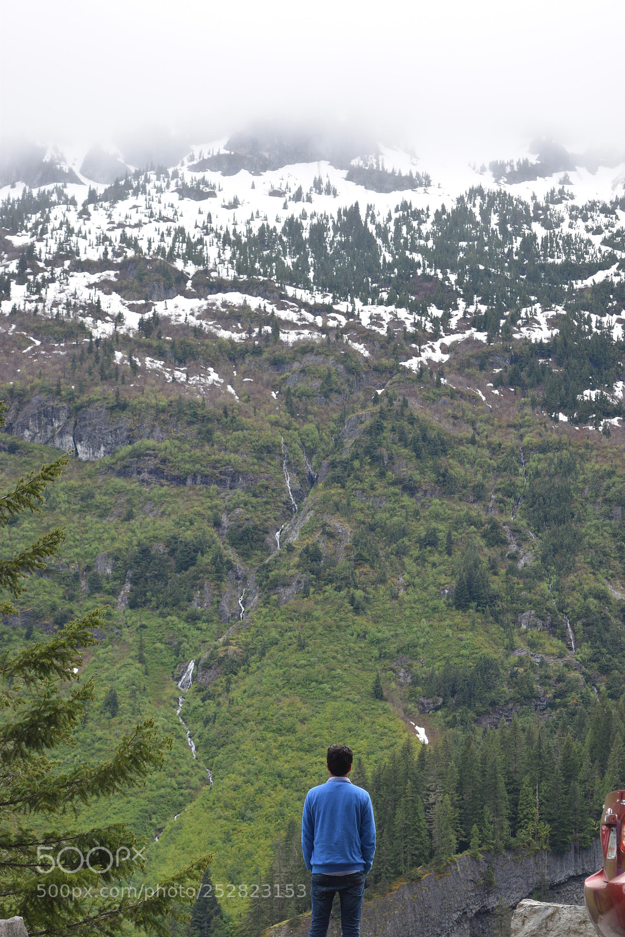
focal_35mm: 82
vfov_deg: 24.6
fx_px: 2148
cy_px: 468
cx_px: 312
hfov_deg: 16.6
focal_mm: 55
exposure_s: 1/500
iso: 400
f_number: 7.1
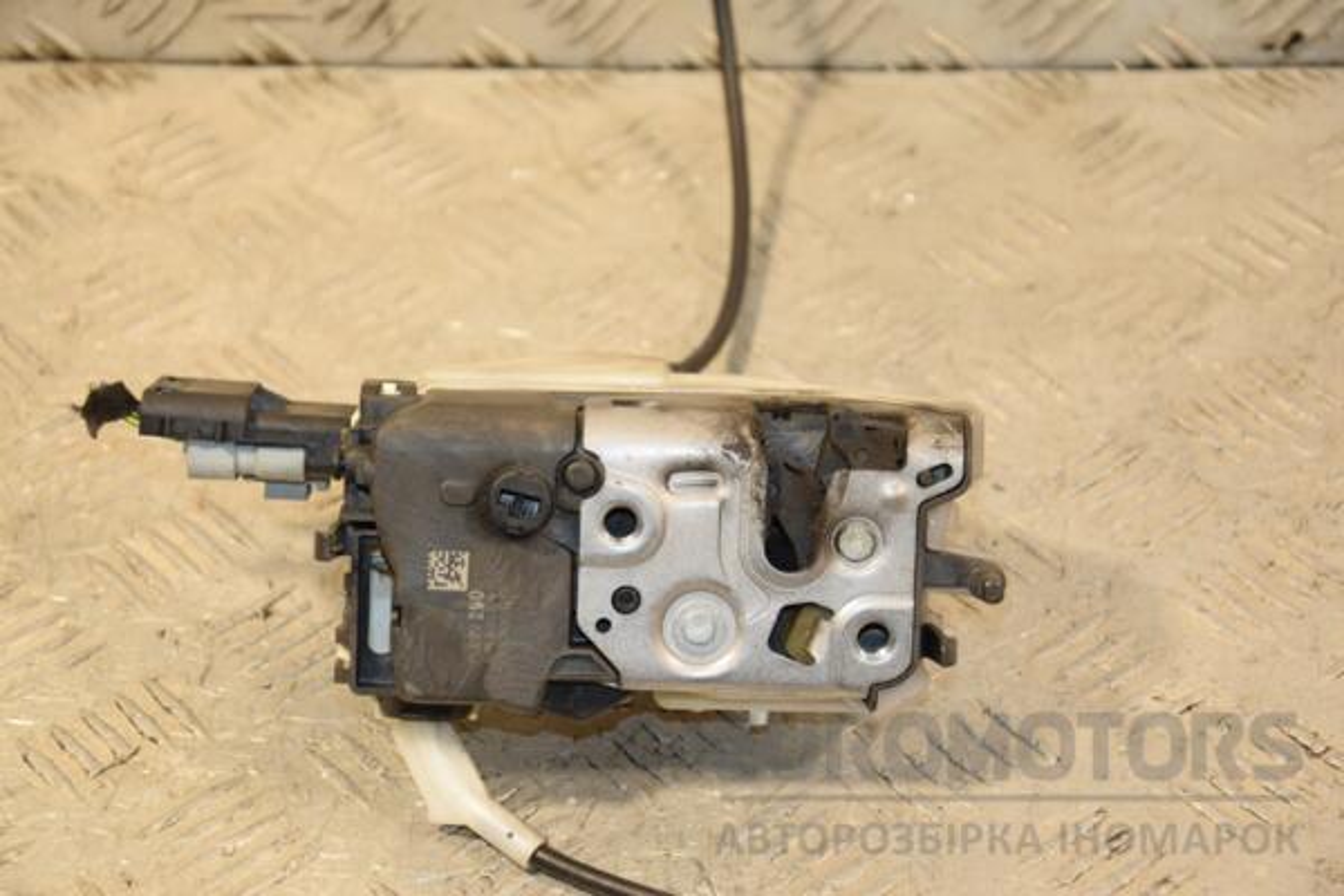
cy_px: 448
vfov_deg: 13.8
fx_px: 3696
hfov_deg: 20.6
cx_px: 672
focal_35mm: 99
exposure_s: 1/125
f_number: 5.3
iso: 800
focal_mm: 66
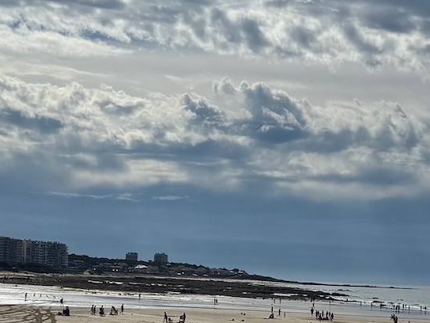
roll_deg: -2.6
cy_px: 313
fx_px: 1404
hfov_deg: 17.4
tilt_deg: -1.7
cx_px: 232
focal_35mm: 113
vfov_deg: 13.0
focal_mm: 6.76
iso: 64
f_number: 1.78
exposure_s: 1/20000
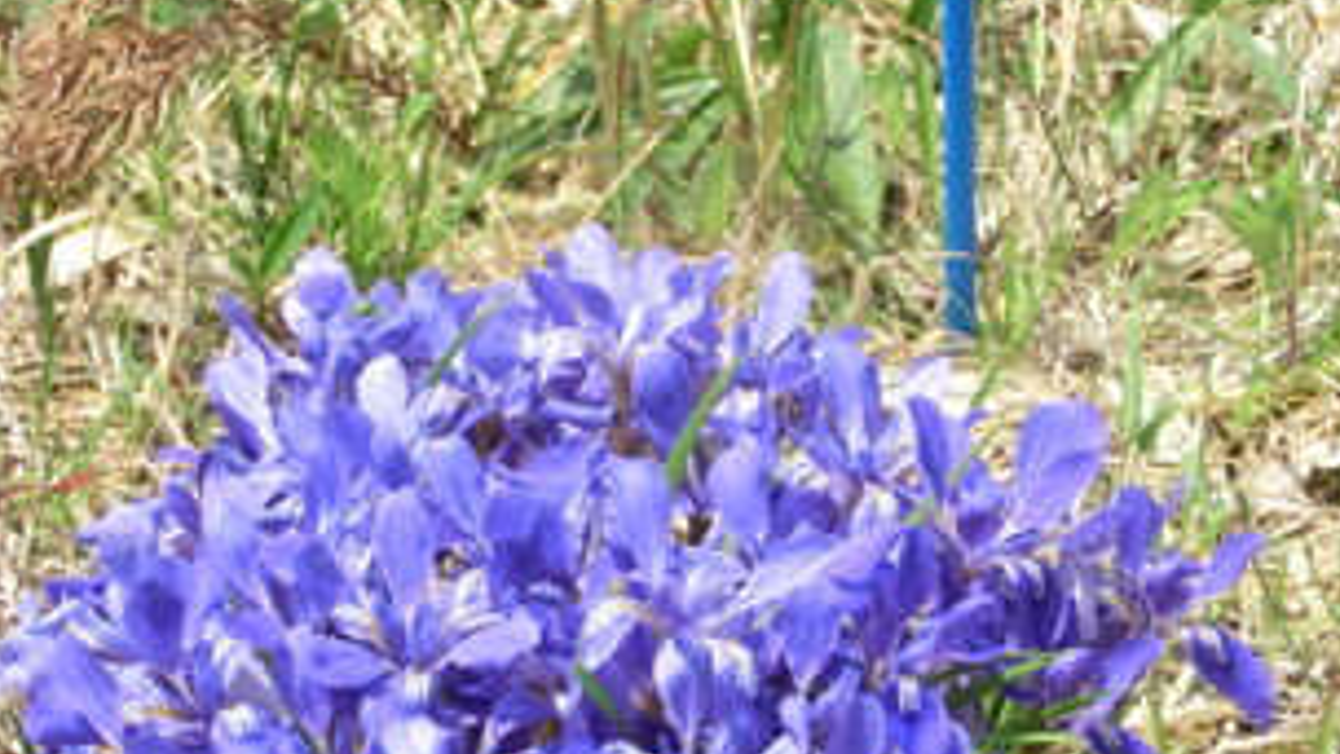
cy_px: 573
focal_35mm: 200
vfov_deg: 6.1
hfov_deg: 10.8
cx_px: 622
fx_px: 7106
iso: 80
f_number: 5.7
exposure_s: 1/250
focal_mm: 21.94
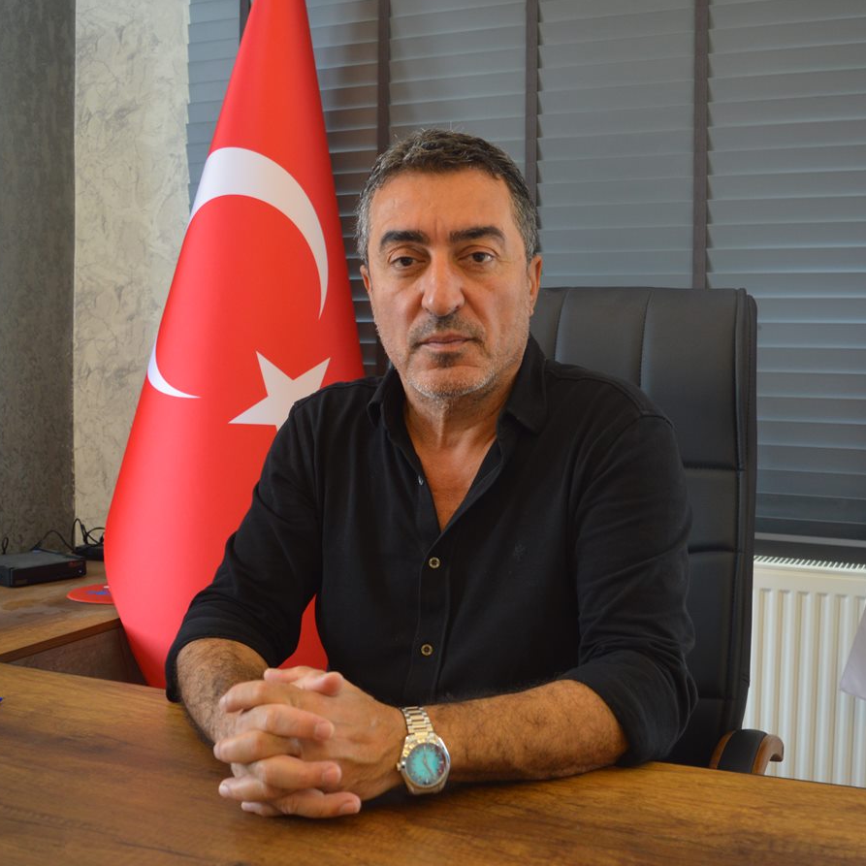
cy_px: 438
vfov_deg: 42.8
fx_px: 1104
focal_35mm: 39
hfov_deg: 42.8
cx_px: 464
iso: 400
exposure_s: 1/25
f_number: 3.5
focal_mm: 20
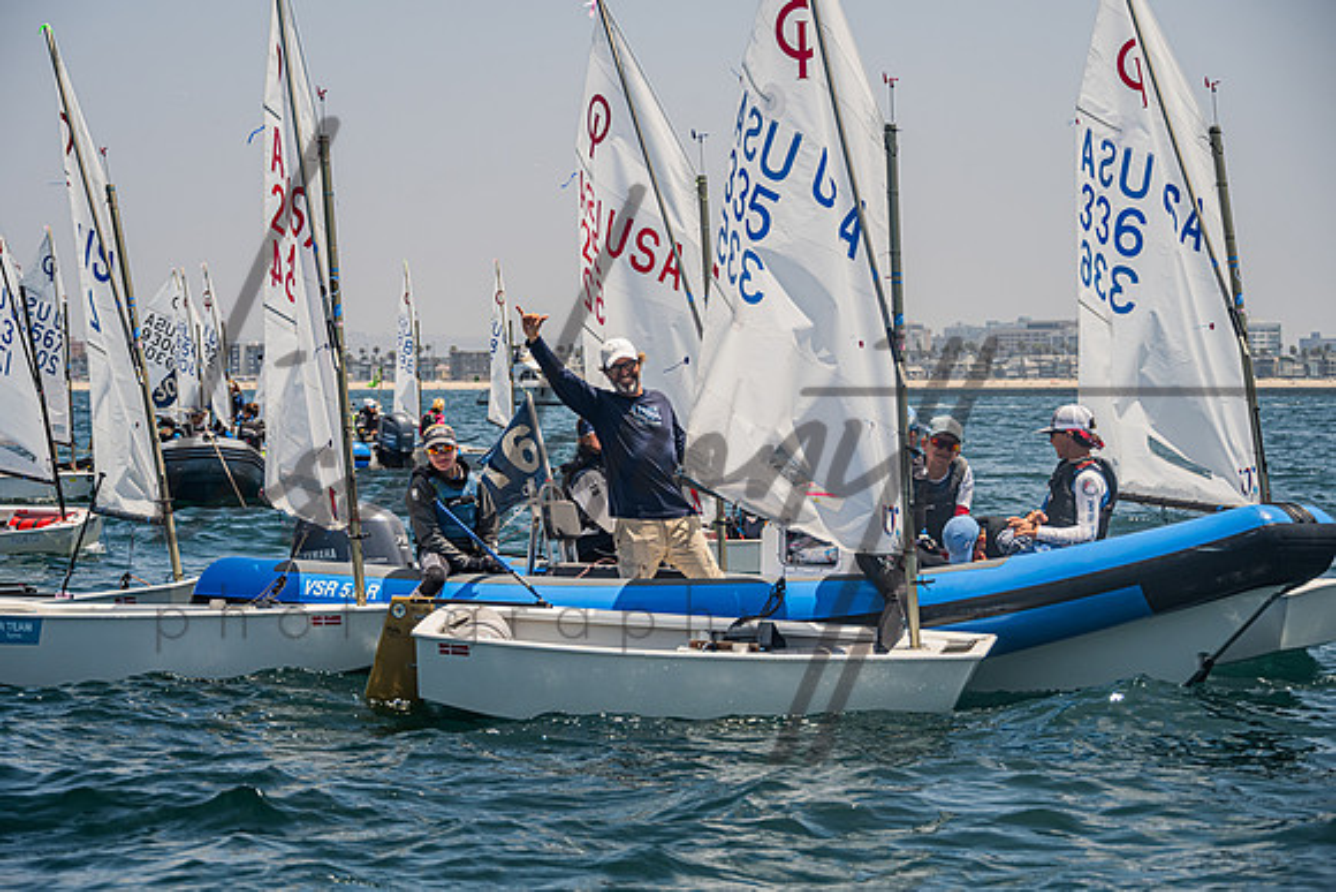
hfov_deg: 18.6
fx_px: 4077
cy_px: 447
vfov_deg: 12.5
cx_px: 651
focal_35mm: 110
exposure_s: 1/1600
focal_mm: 105
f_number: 6.3
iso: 250
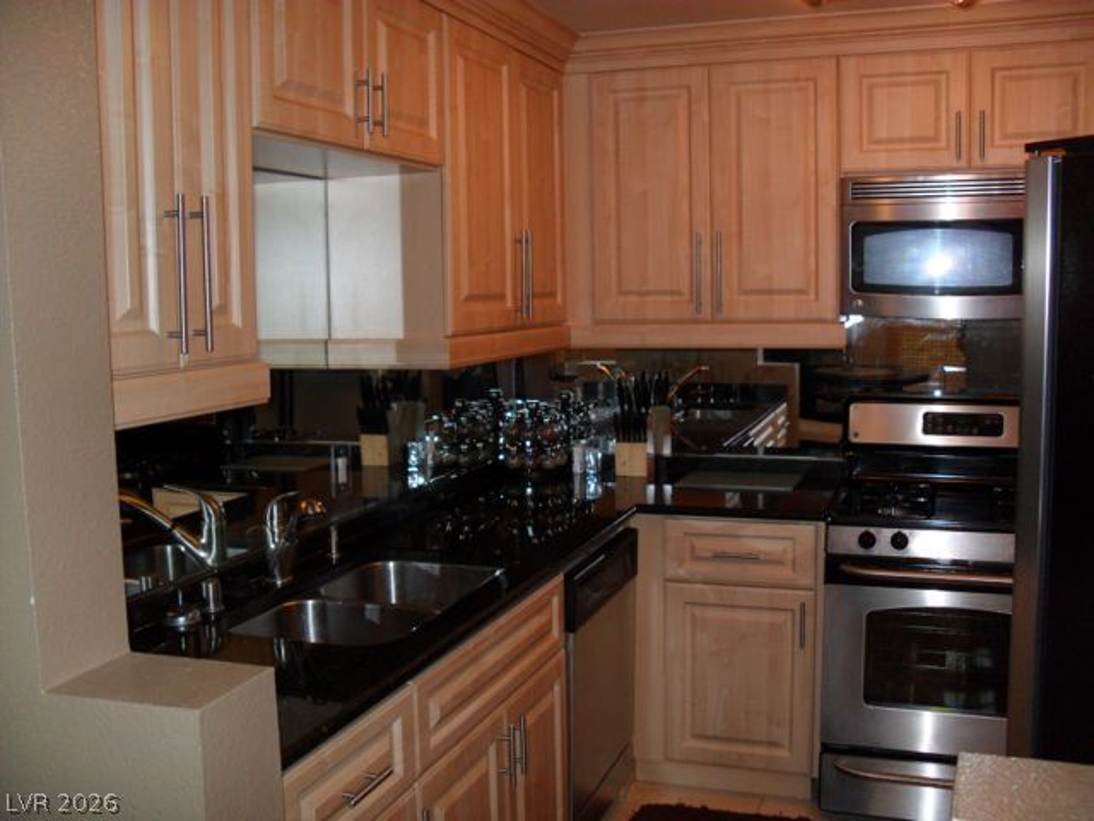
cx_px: 547
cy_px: 410
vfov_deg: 40.7
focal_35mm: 35
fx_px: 1106
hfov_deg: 52.6
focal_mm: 6.3
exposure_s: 1/45
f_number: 3
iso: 200
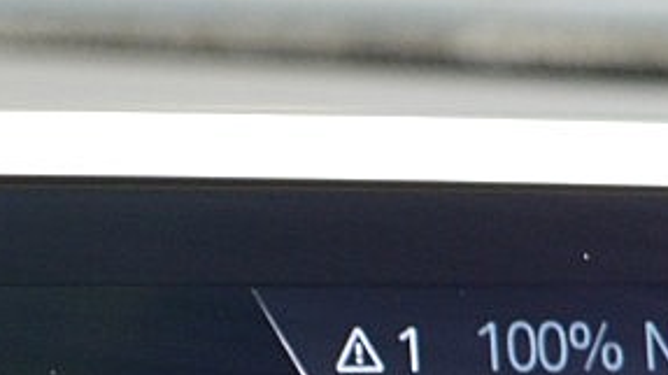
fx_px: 5664
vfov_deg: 3.7
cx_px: -540
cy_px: 799
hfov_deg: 6.6
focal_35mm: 320
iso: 640
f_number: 8
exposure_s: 1/60
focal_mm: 36
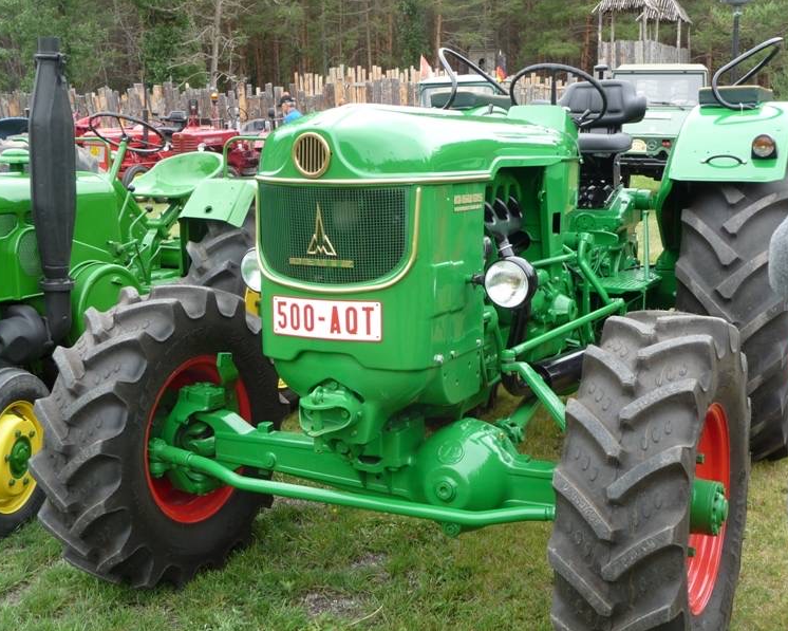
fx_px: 1050
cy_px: 315
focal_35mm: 45
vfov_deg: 33.4
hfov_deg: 41.1
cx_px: 409
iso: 100
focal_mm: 7.1
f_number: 4
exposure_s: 1/125
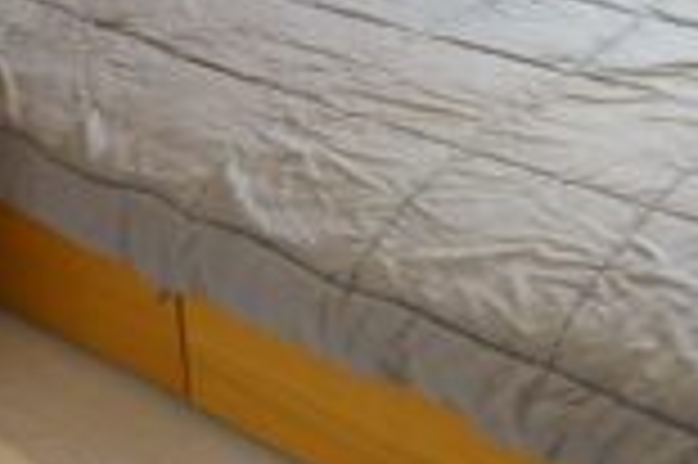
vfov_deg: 18.8
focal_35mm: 62
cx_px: 549
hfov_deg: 31.6
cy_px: -270
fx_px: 1201
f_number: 5
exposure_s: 1/15
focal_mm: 16
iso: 400
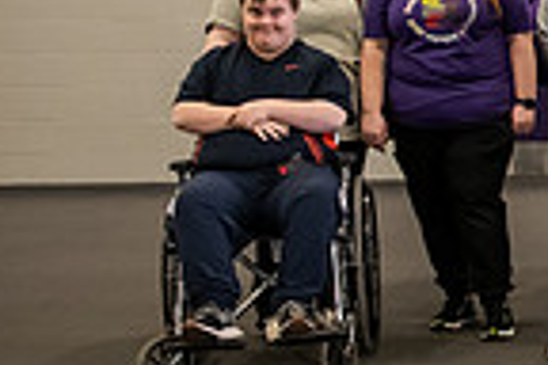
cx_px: 1077
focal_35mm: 117
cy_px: 116
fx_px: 1781
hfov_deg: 14.6
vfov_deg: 11.7
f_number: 3.5
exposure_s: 1/200
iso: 3200
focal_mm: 29
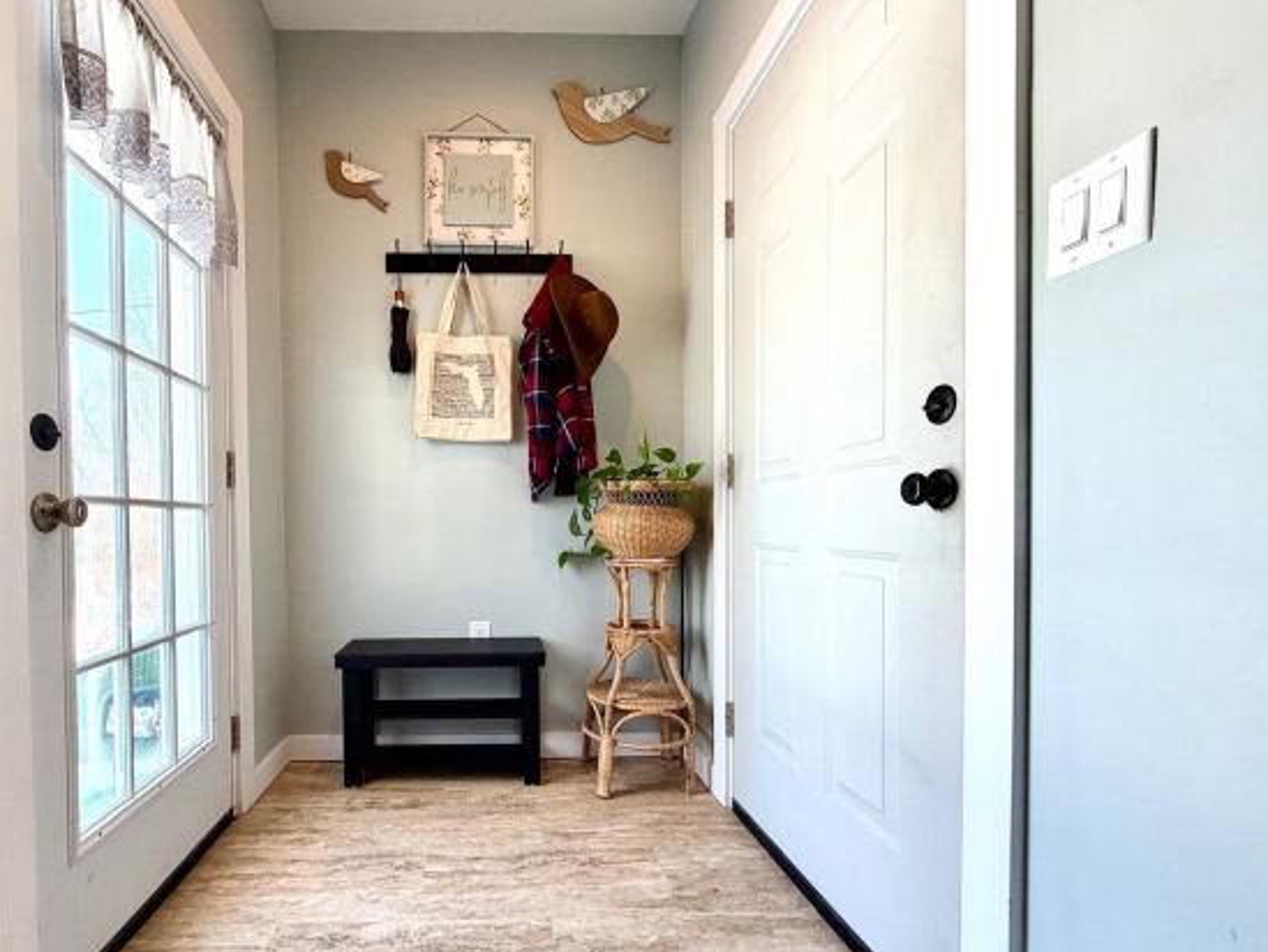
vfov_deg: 74.4
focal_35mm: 17
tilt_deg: -1.3
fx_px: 623
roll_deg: +1.1
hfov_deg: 89.8
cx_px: 507
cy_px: 536
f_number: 2.2
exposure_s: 1/120
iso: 125
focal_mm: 2.22
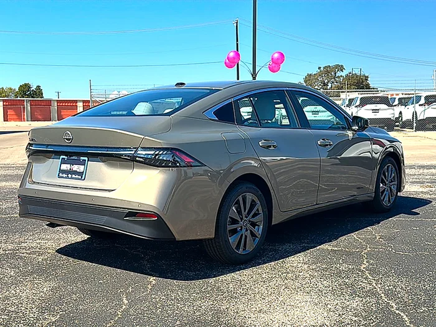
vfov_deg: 37.7
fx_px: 479
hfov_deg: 49.0
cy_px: 164
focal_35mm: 38
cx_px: 218
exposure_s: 1/3745
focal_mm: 6.86
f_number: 1.78
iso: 80
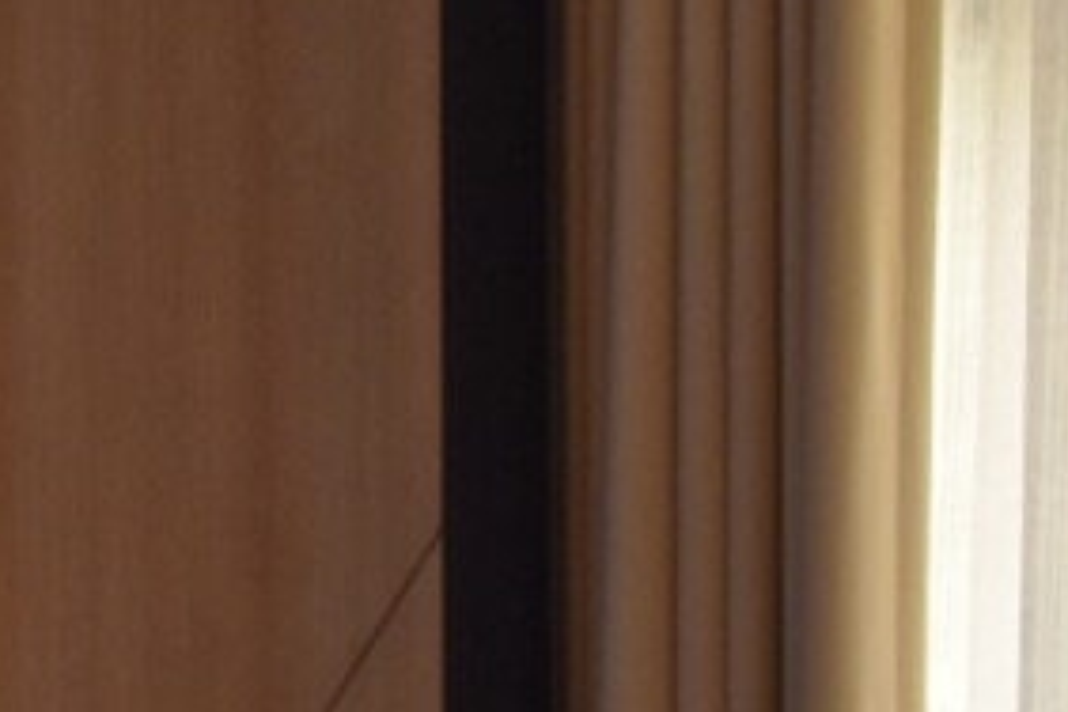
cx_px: -1564
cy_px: 1697
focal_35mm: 585
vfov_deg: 2.3
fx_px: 17340
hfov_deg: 3.5
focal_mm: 55
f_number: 5.6
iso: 1000
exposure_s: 1/60
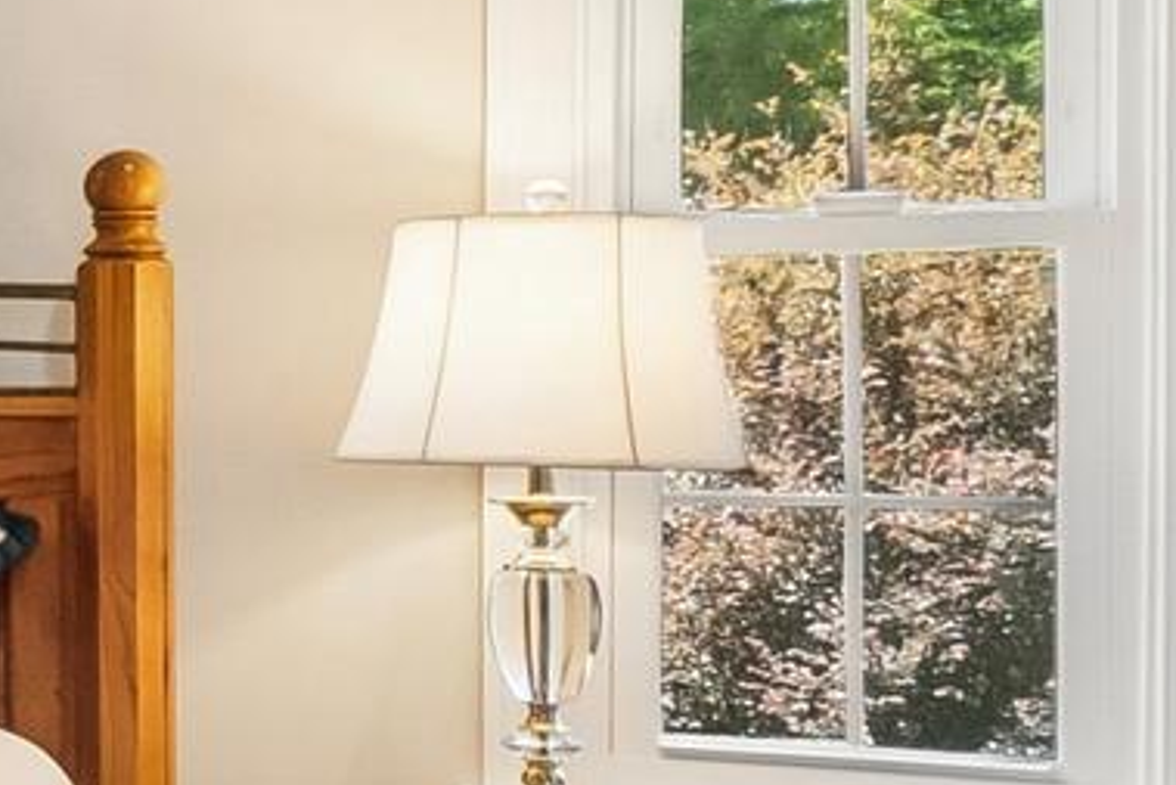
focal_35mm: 81
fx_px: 2647
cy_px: 529
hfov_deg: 14.3
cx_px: -1762
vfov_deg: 16.8
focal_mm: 10
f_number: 5.6
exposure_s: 1/50
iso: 400
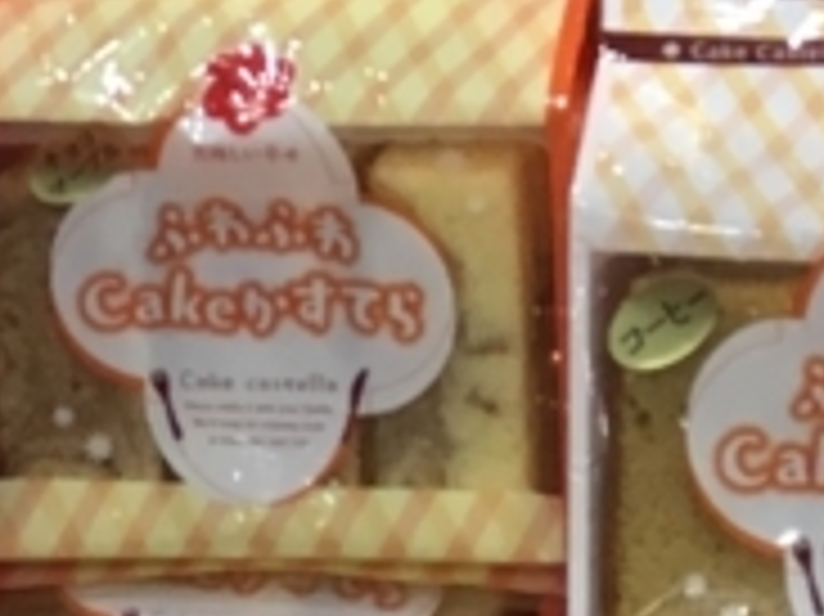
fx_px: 3854
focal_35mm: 162
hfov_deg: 12.2
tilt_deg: -29.1
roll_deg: +8.3
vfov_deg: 8.3
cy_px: -940
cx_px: 477
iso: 32
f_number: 2.2
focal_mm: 4.15
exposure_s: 1/30
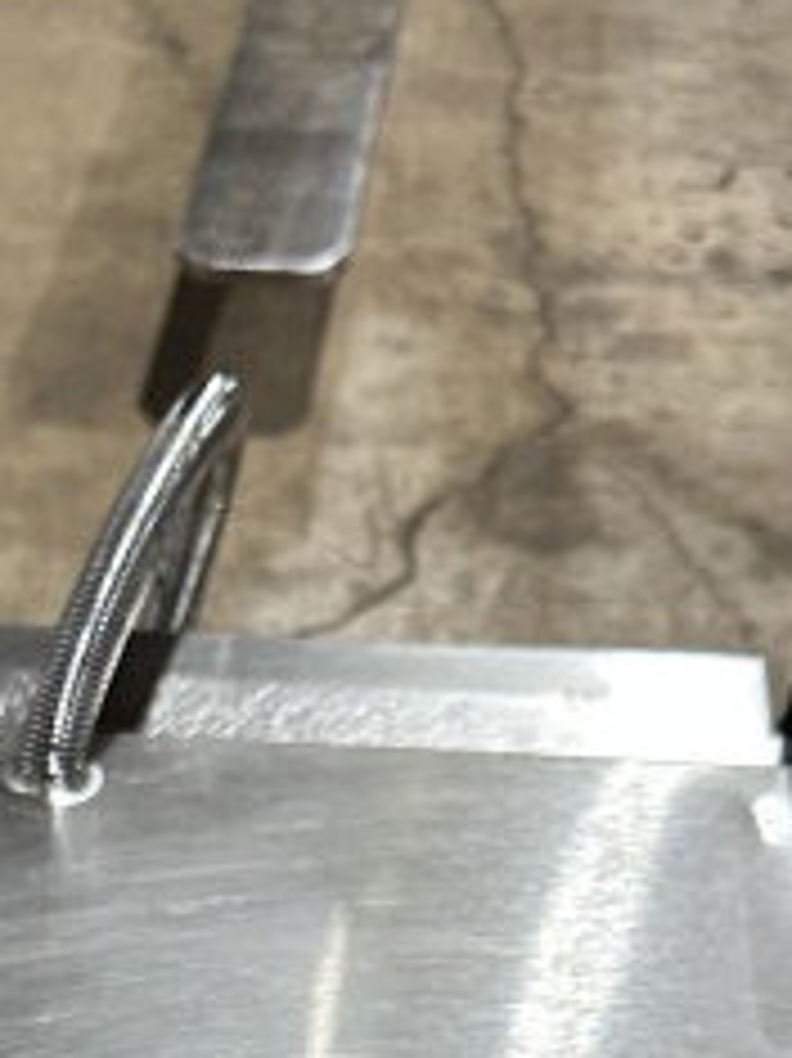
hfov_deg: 17.3
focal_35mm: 83
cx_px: -32
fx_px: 2534
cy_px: 1569
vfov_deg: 20.4
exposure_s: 1/60
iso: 250
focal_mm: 6.86
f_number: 1.78
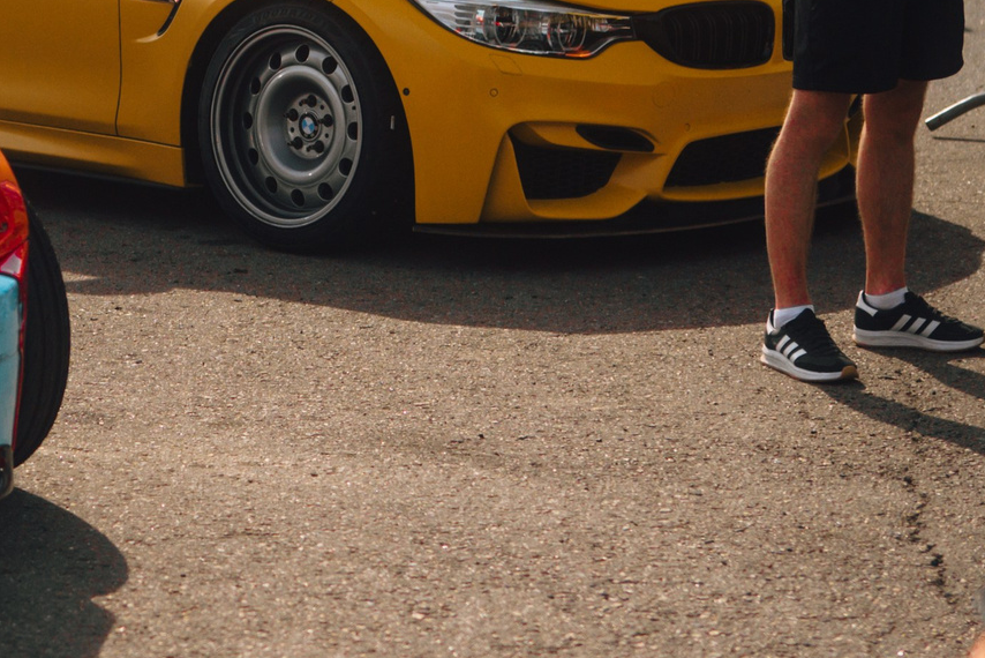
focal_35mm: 122
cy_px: 76
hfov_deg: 16.6
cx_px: 135
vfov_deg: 11.2
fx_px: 3339
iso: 800
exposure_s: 1/8000
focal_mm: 40
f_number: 2.2
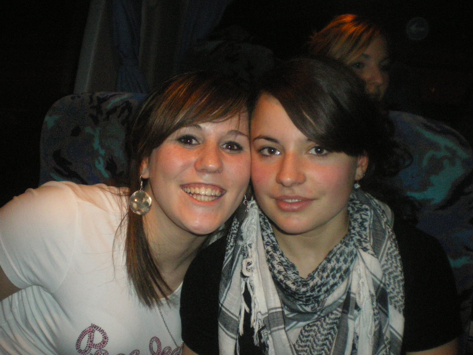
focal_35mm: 36
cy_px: 178
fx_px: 492
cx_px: 236
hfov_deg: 51.4
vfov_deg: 39.7
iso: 800
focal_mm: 6.3
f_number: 3.1
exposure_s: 1/50
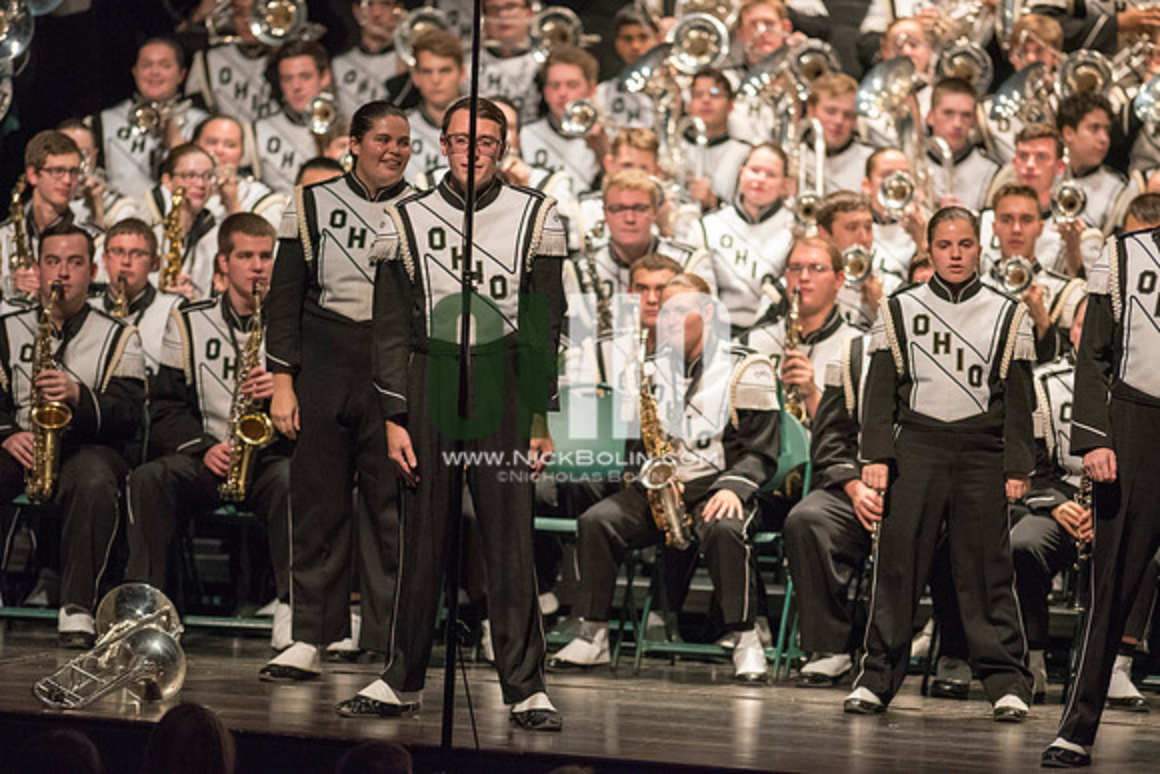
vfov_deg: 4.6
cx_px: 580
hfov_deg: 6.9
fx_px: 9668
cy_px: 387
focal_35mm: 300
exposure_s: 1/500
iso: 4000
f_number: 2.8
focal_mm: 300
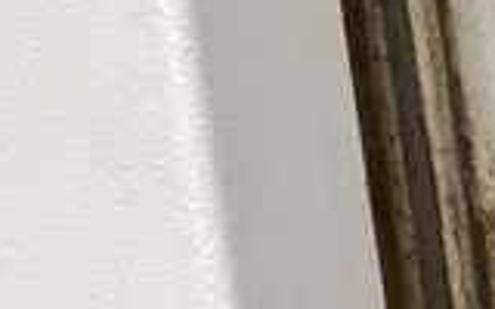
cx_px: 1921
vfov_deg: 10.6
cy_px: 457
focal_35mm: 119
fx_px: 1605
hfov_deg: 8.5
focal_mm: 2.22
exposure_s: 1/120
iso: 320
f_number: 2.2
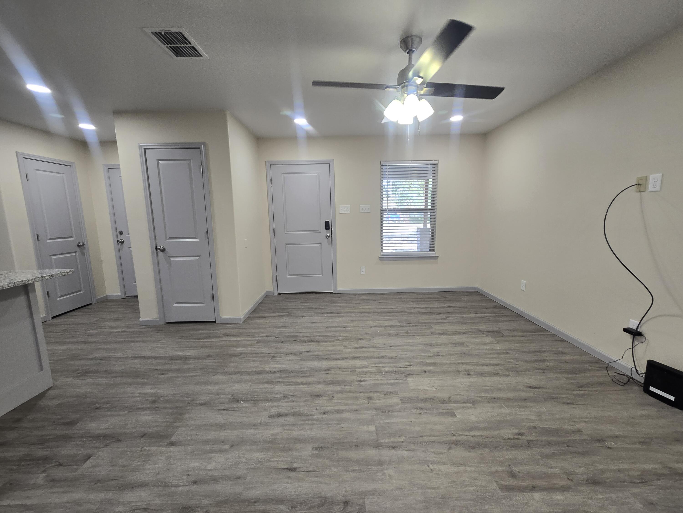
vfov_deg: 89.9
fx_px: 256
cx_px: 342
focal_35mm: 13
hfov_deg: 106.2
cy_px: 256
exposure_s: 1/60
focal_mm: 2.2
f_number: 2.2
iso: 125
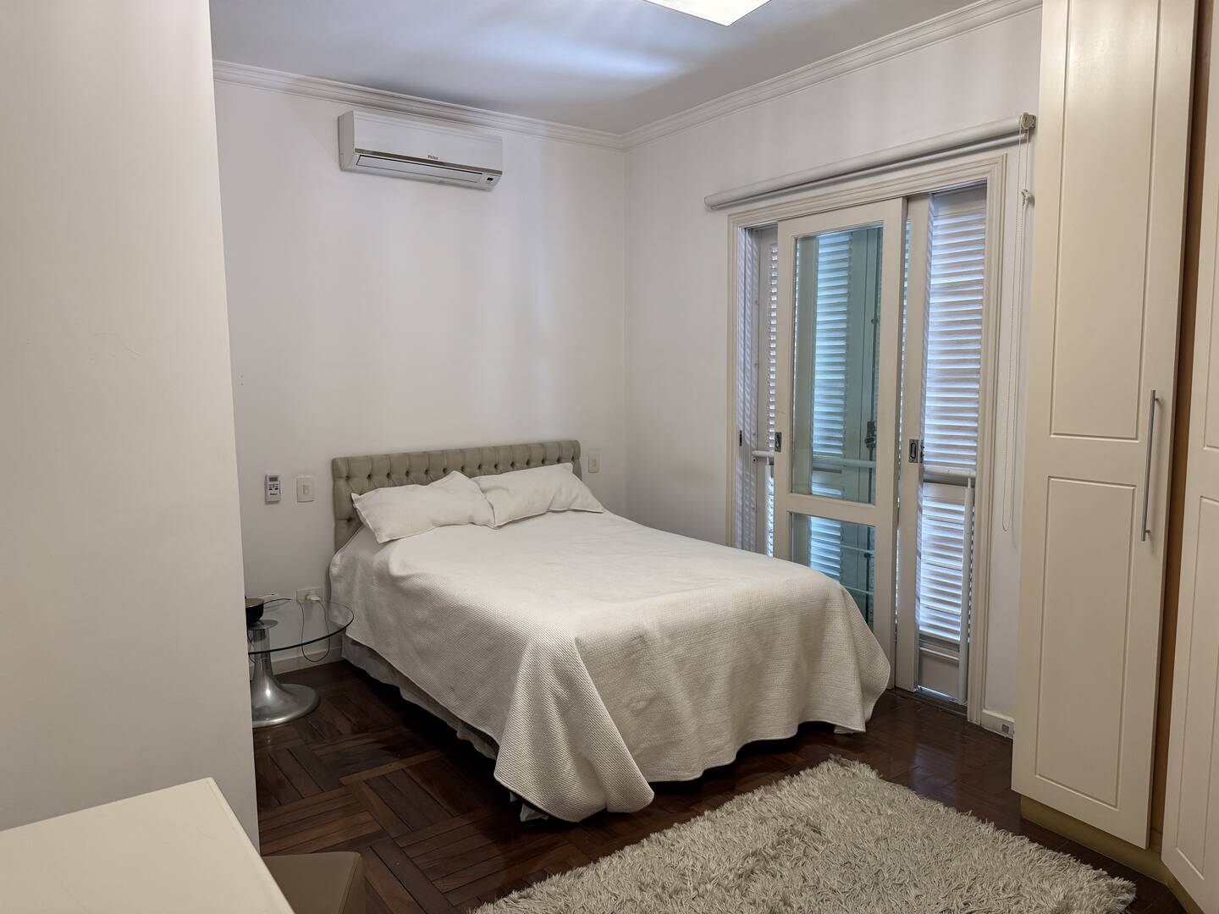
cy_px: 457
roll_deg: +1.4
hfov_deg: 71.6
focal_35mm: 24
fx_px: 845
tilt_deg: -5.4
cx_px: 610
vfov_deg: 56.8
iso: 200
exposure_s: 1/120
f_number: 1.78
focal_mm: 6.76
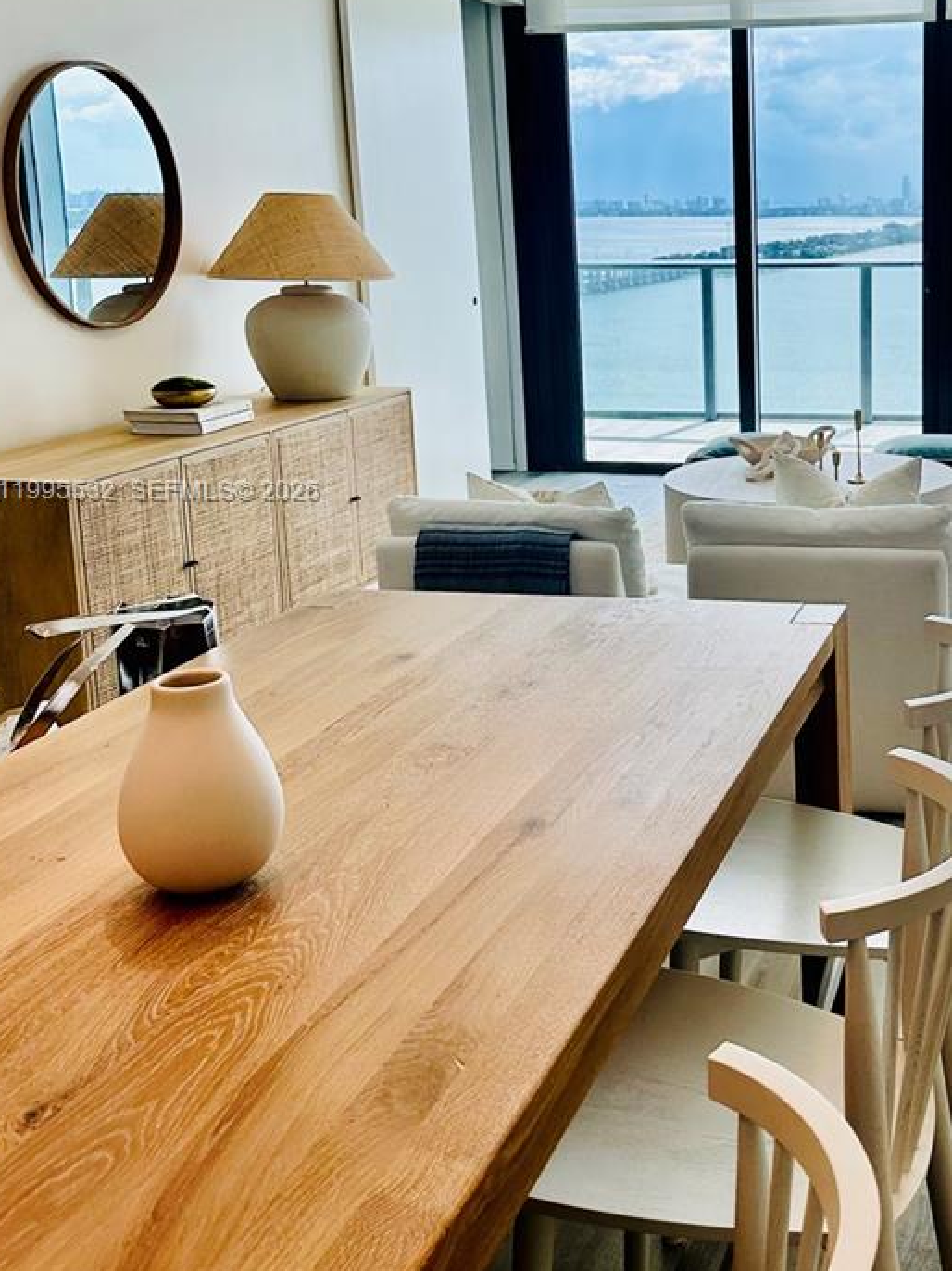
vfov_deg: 44.5
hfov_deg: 33.0
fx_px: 1541
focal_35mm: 42
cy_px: 493
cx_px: 809
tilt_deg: -11.5
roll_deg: -2.1
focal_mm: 6.86
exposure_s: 1/1393
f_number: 1.78
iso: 80
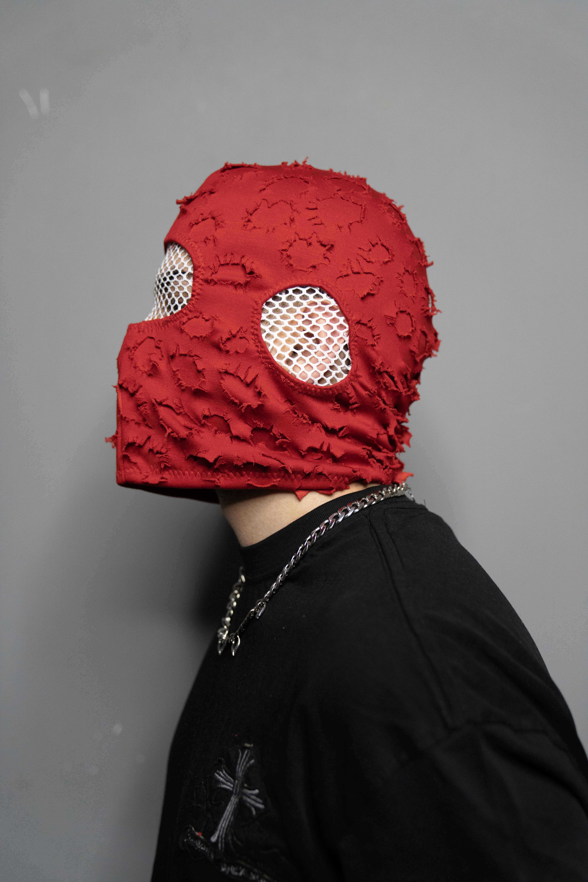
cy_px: 441
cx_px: 294
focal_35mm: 39
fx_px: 955
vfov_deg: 49.6
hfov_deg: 34.2
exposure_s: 1/160
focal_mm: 39
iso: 2500
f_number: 2.8
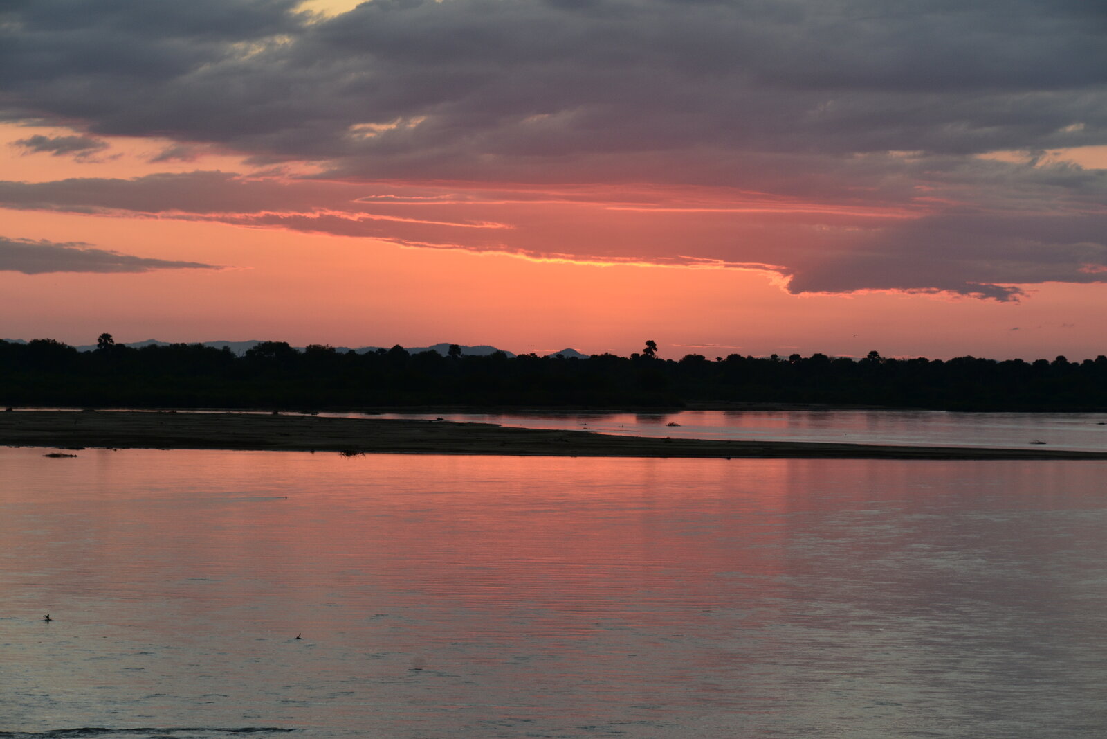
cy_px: 370
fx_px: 4843
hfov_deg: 13.0
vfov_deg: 8.7
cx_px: 554
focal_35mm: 158
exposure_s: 1/60
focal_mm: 105
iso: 320
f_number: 10
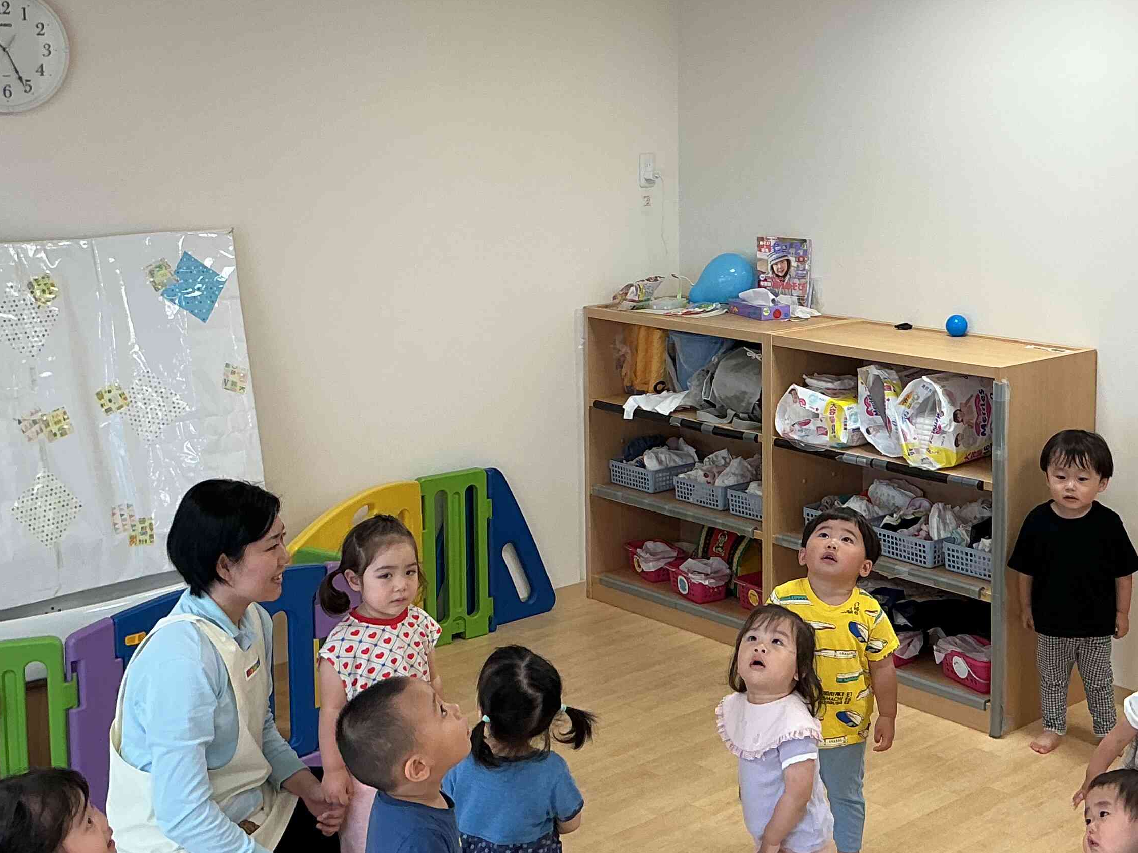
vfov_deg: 27.9
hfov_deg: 36.5
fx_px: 1709
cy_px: 292
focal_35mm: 52
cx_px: 734
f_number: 1.8
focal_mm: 3
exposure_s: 1/120
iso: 25
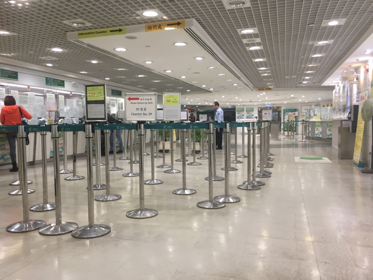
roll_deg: -0.3
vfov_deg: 48.2
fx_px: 312
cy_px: 140
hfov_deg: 61.7
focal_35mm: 29
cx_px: 186
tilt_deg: -2.7
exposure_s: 1/33
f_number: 2.2
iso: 80
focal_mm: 4.15
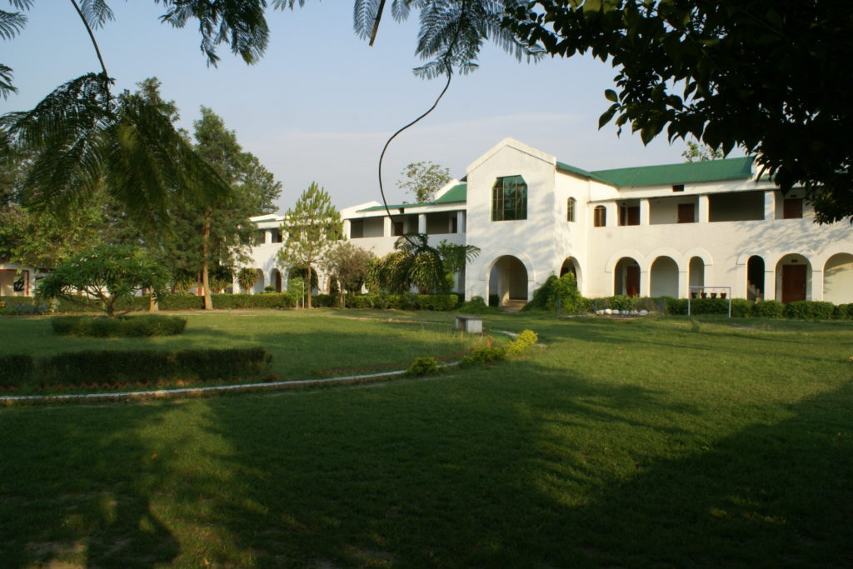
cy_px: 284
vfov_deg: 47.9
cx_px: 426
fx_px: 640
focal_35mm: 27
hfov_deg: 67.4
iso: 160
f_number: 20
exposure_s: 1/30
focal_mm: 18
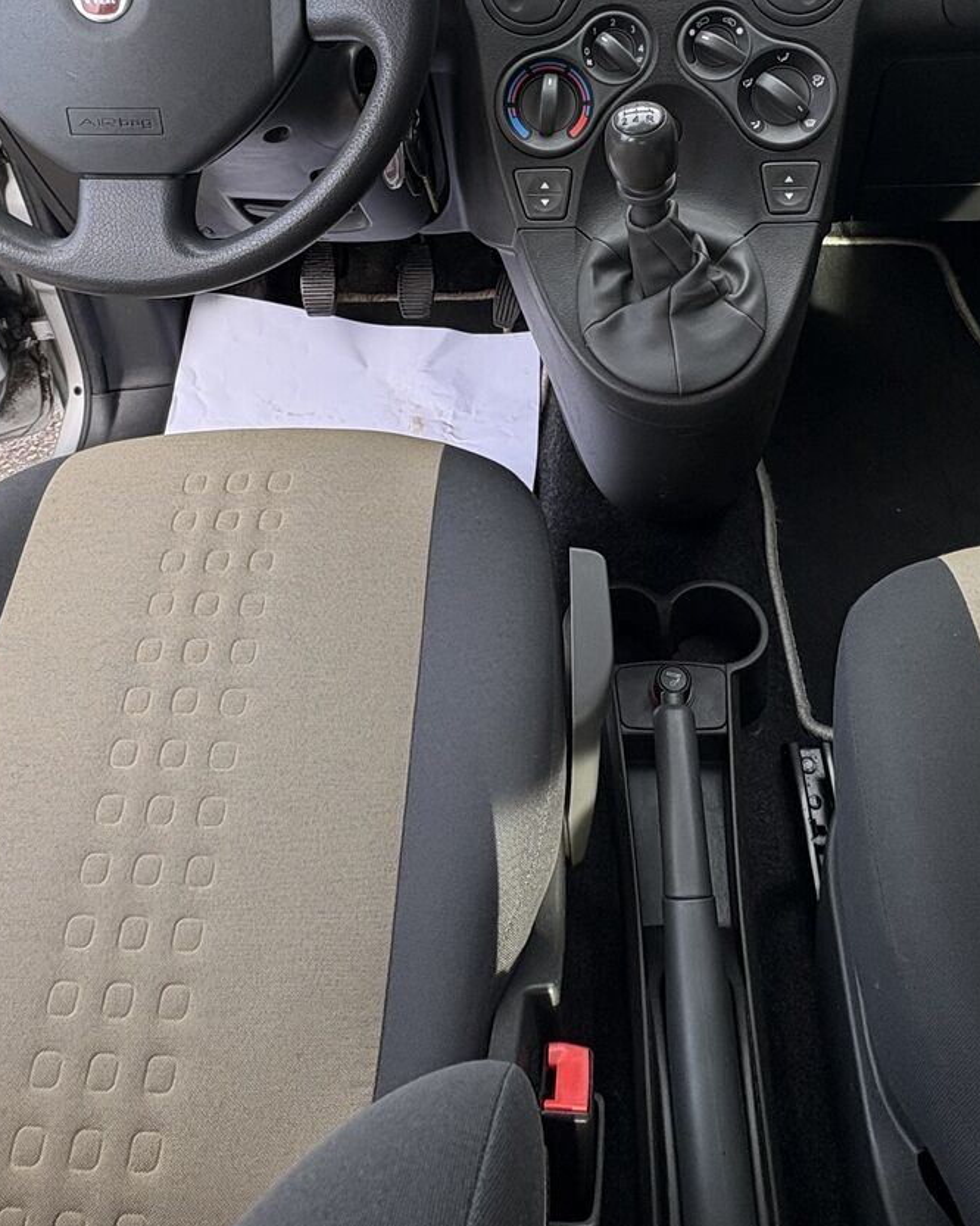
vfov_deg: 59.6
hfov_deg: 51.4
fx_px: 1016
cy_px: 341
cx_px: 533
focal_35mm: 28
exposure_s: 1/155
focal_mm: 2.22
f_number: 2.2
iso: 64
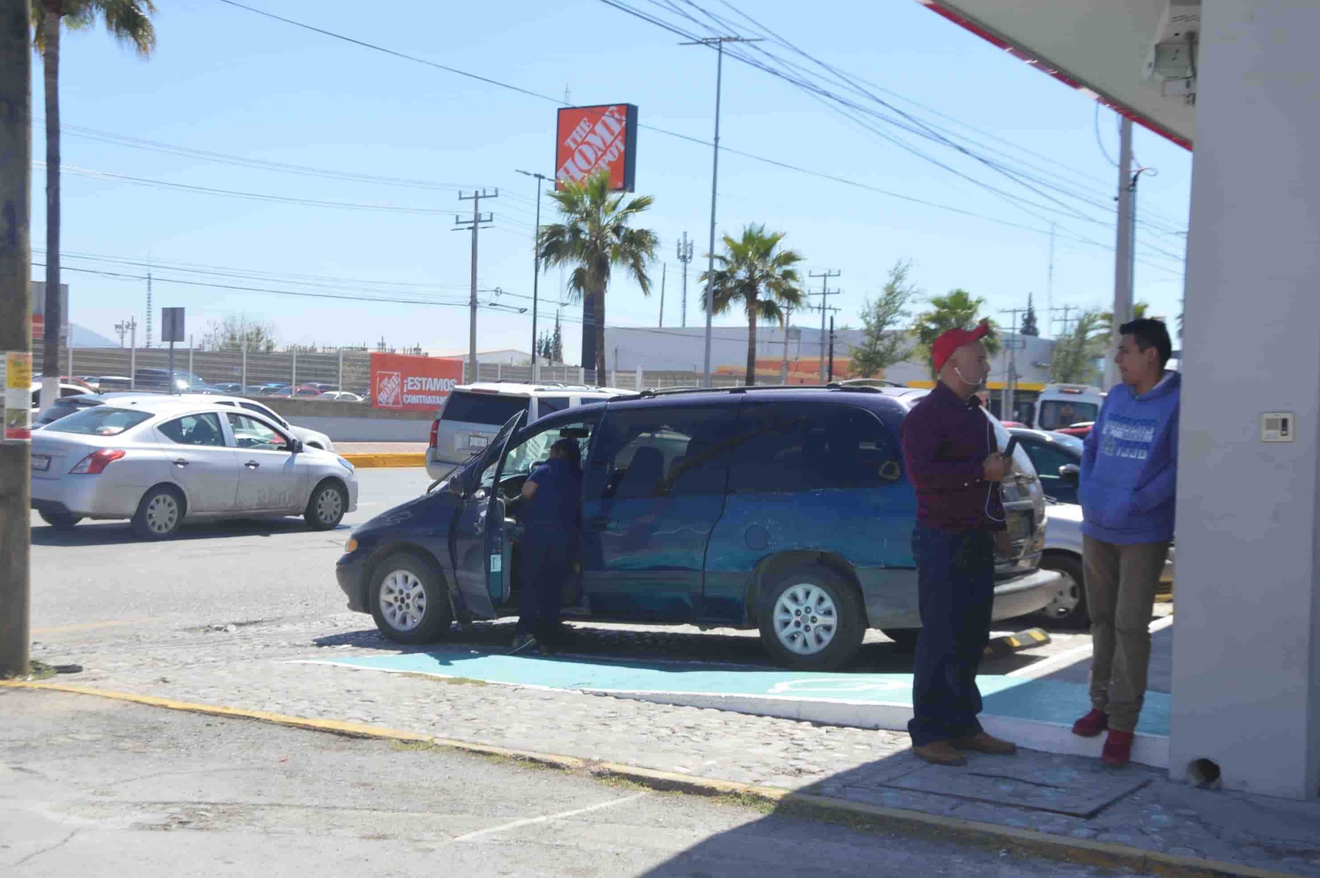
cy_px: 441
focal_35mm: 49
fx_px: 1795
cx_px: 662
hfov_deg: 40.4
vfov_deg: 27.5
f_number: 8
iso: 100
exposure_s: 1/250
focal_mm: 32
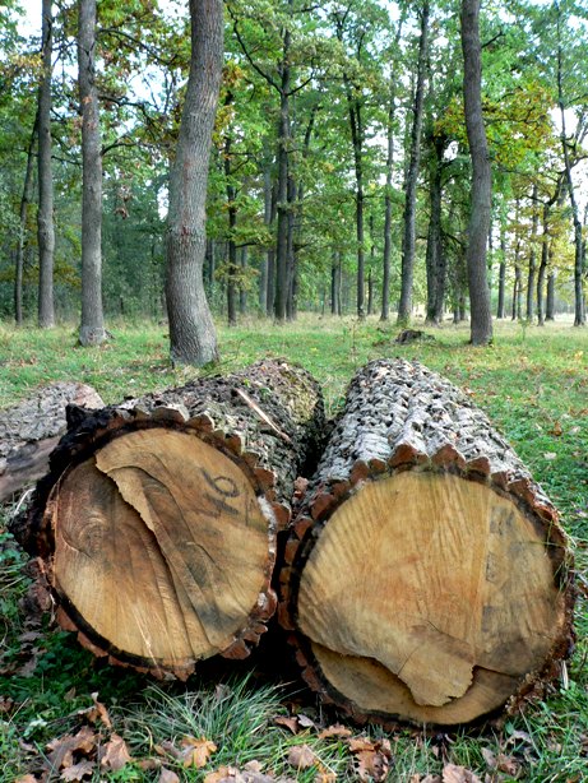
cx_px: 294
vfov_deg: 51.3
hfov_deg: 39.7
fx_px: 815
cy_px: 392
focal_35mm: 36
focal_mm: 6
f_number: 3.3
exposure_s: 1/125
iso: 200
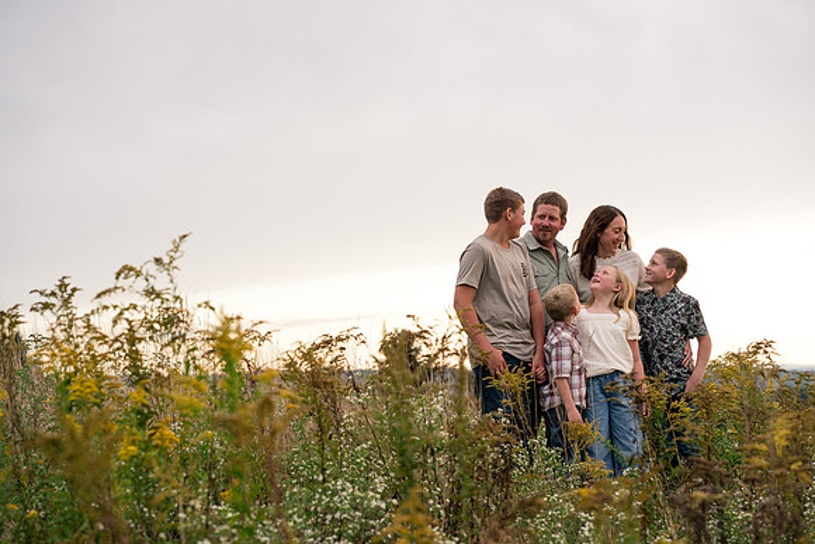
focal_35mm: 85
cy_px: 272
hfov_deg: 23.9
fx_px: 1925
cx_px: 408
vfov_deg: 16.1
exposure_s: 1/320
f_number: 4.5
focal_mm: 85
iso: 640
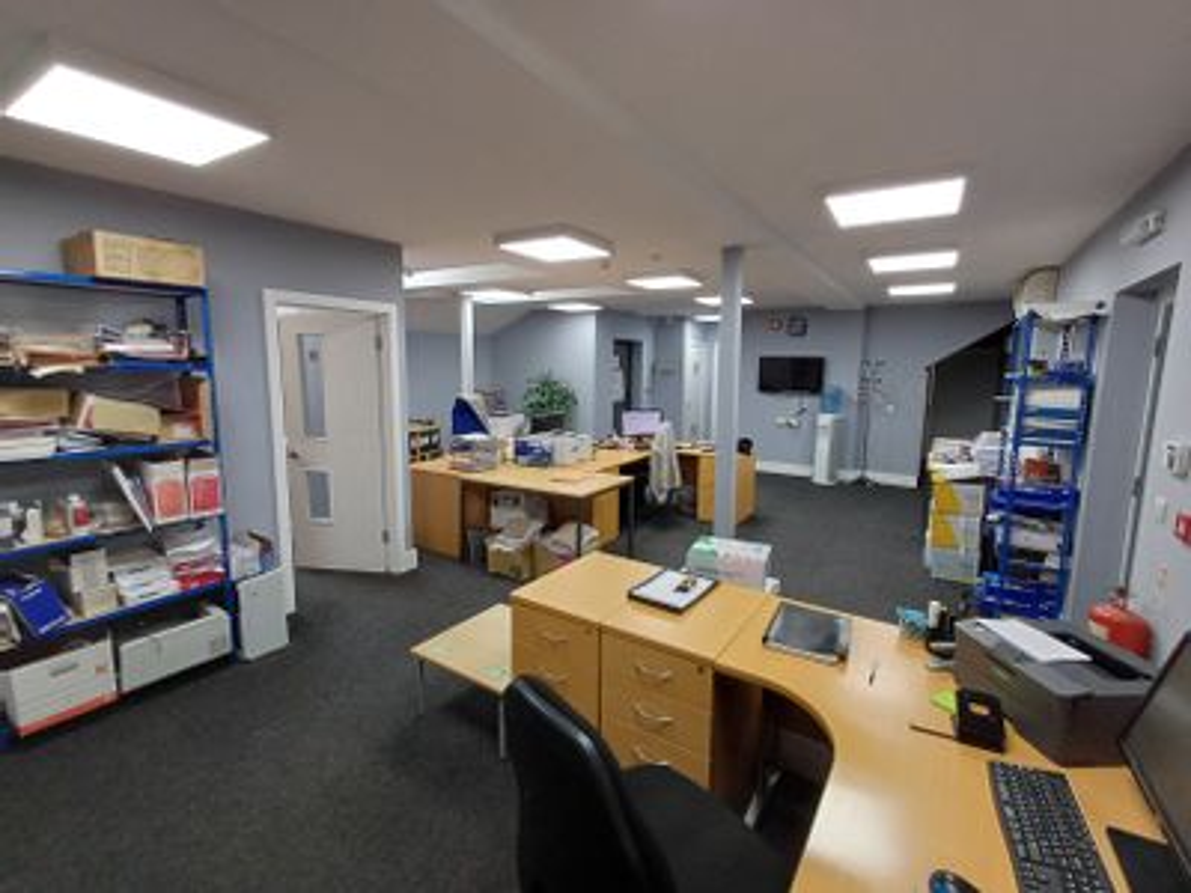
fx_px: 550
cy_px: 446
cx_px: 596
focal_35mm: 16
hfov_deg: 94.5
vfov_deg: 78.1
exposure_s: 1/50
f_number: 2.2
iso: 125
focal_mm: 1.64
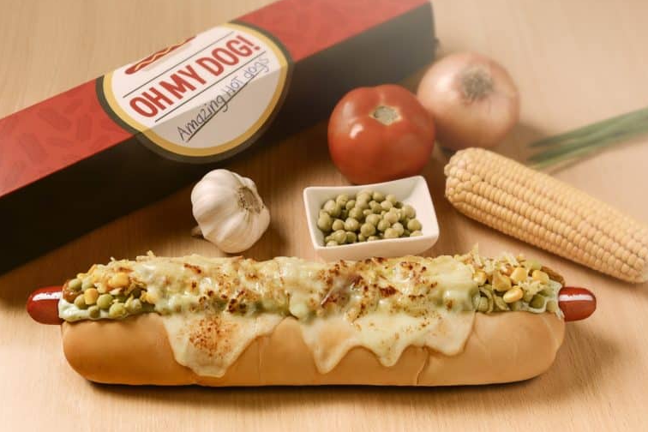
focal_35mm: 63
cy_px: 216
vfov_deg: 21.6
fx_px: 1134
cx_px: 327
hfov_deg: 31.9
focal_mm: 62
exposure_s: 1/100
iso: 100
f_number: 11
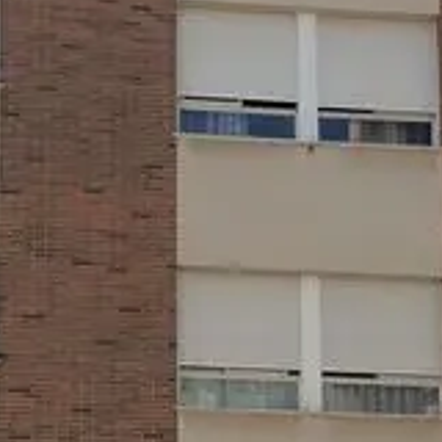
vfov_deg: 11.7
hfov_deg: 11.9
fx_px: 2109
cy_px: 518
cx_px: 141
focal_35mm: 146
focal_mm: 3.3
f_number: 2.4
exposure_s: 1/1059
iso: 32
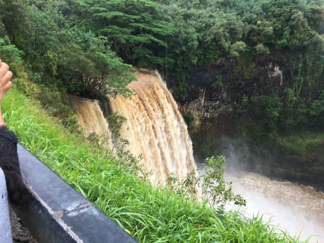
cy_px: 122
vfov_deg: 48.2
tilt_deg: -20.7
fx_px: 271
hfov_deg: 61.7
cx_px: 162
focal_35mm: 29
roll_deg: -0.2
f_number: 2.2
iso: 25
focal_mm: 4.15
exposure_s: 1/159
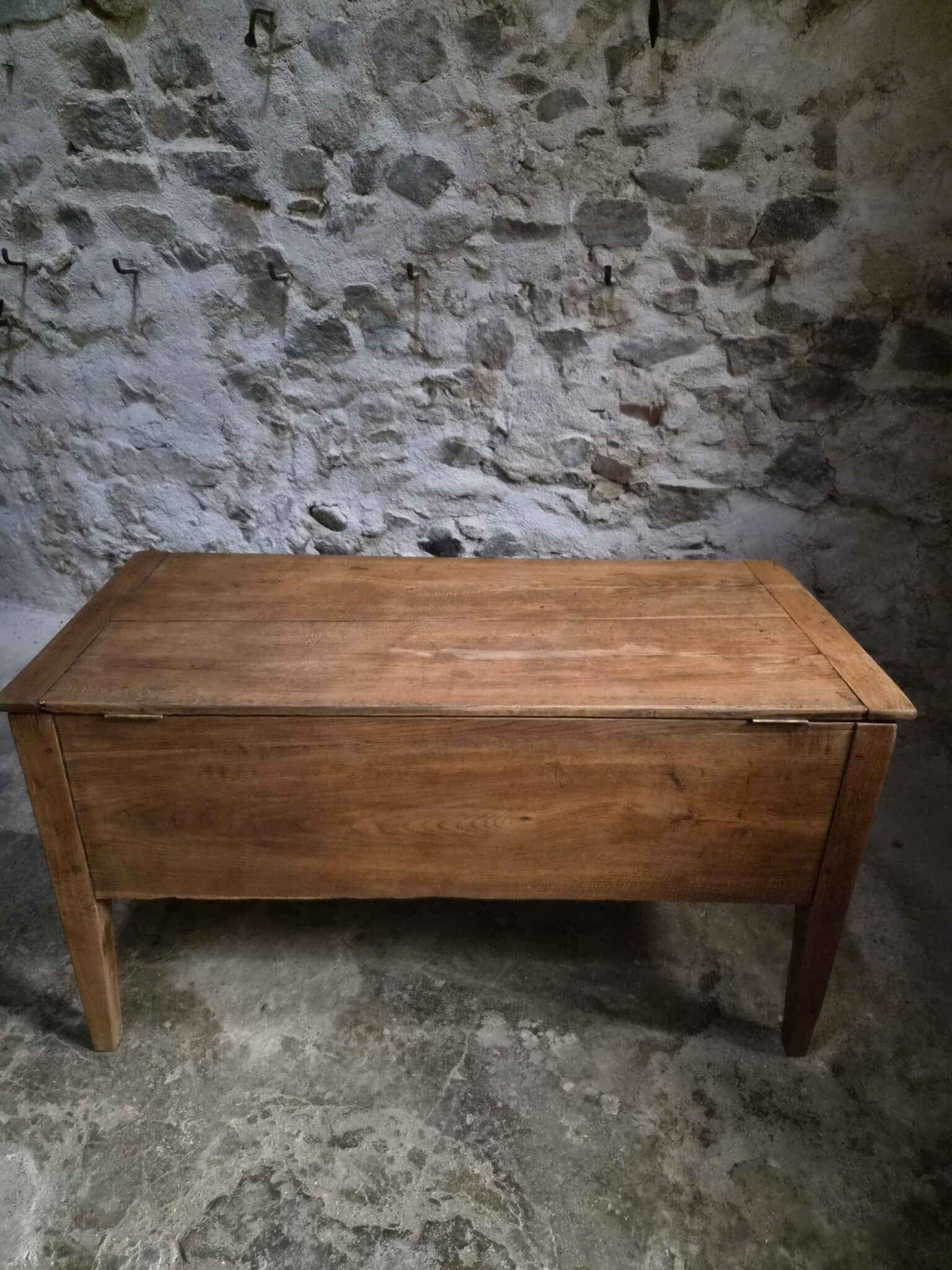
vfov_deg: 73.9
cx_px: 476
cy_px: 635
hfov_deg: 58.9
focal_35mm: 23
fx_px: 843
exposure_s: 1/100
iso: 2500
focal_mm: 5.4
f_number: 1.8
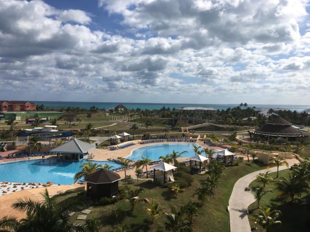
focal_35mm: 29
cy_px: 116
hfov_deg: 61.6
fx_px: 260
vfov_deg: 48.3
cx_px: 155
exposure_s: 1/3497
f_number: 2.2
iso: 25
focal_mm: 4.15
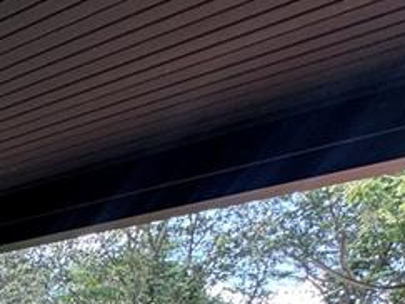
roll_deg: -2.3
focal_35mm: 59
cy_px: 483
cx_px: -293
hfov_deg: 22.3
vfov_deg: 20.4
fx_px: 690
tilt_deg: -4.0
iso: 80
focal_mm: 2.22
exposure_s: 1/99
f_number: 2.2
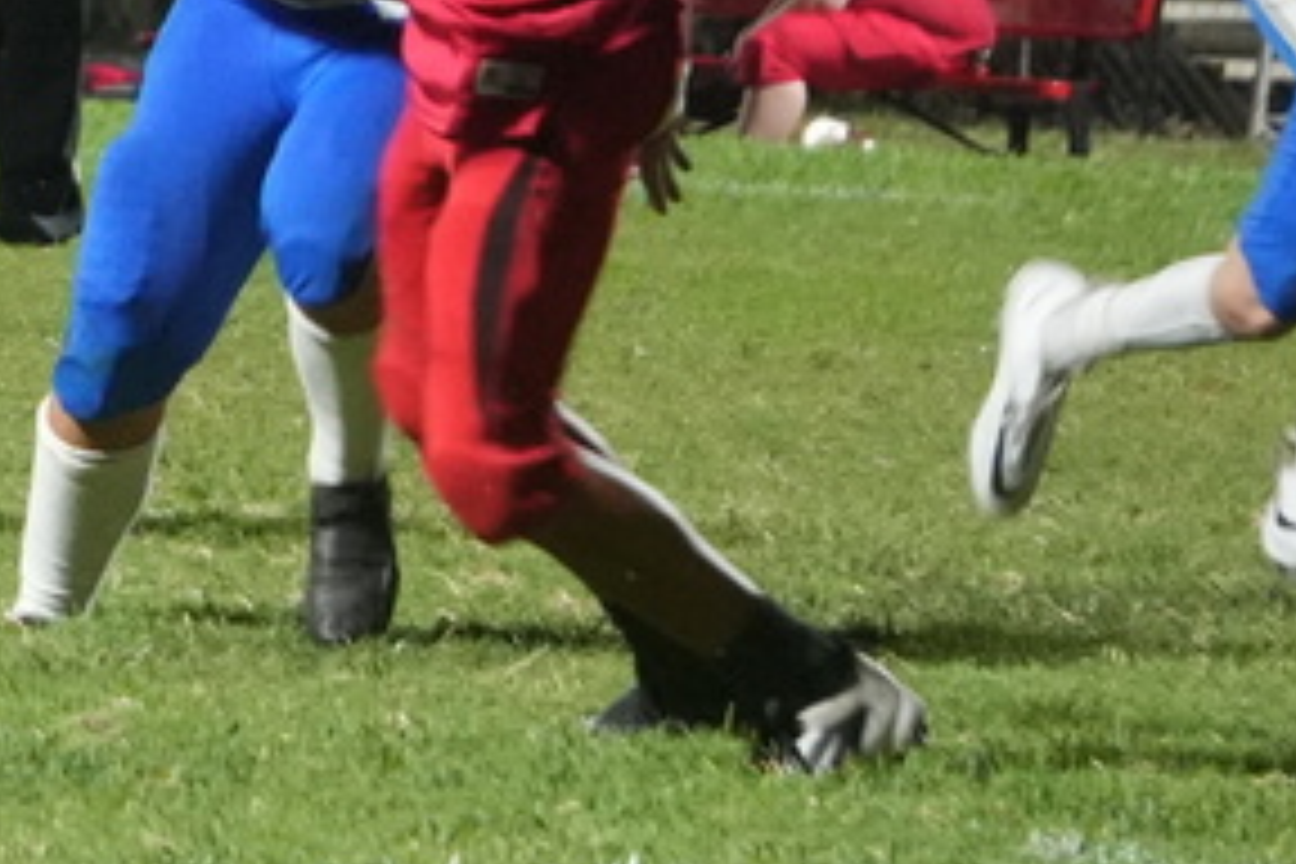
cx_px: -549
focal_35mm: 640
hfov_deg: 3.2
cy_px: -313
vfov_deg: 2.1
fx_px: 23038
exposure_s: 1/200
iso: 6400
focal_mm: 120
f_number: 5.6
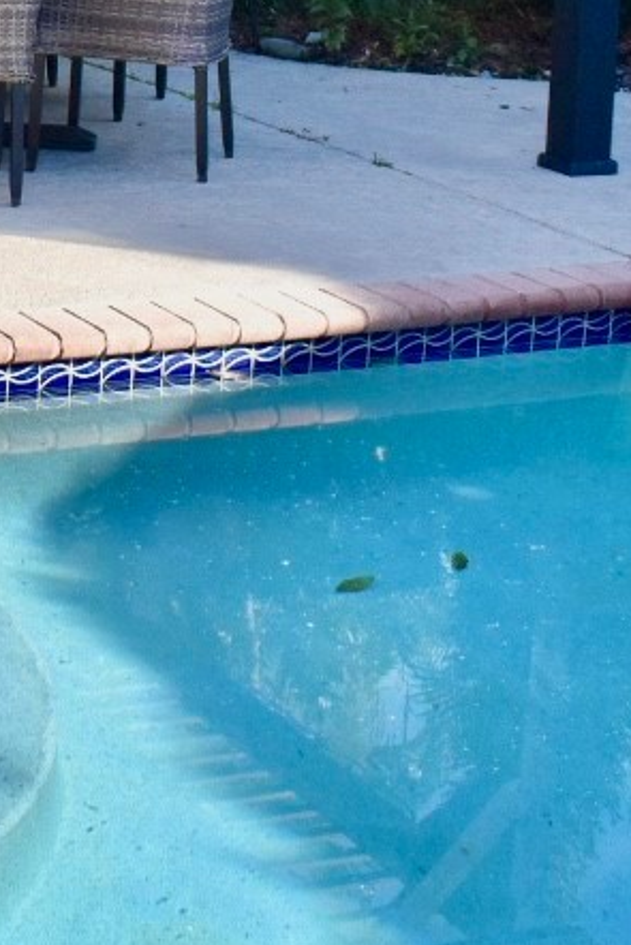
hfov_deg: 13.6
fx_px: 2601
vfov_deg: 19.5
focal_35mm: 99
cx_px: -60
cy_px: -148
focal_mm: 18
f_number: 4.5
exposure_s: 1/1000
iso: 400
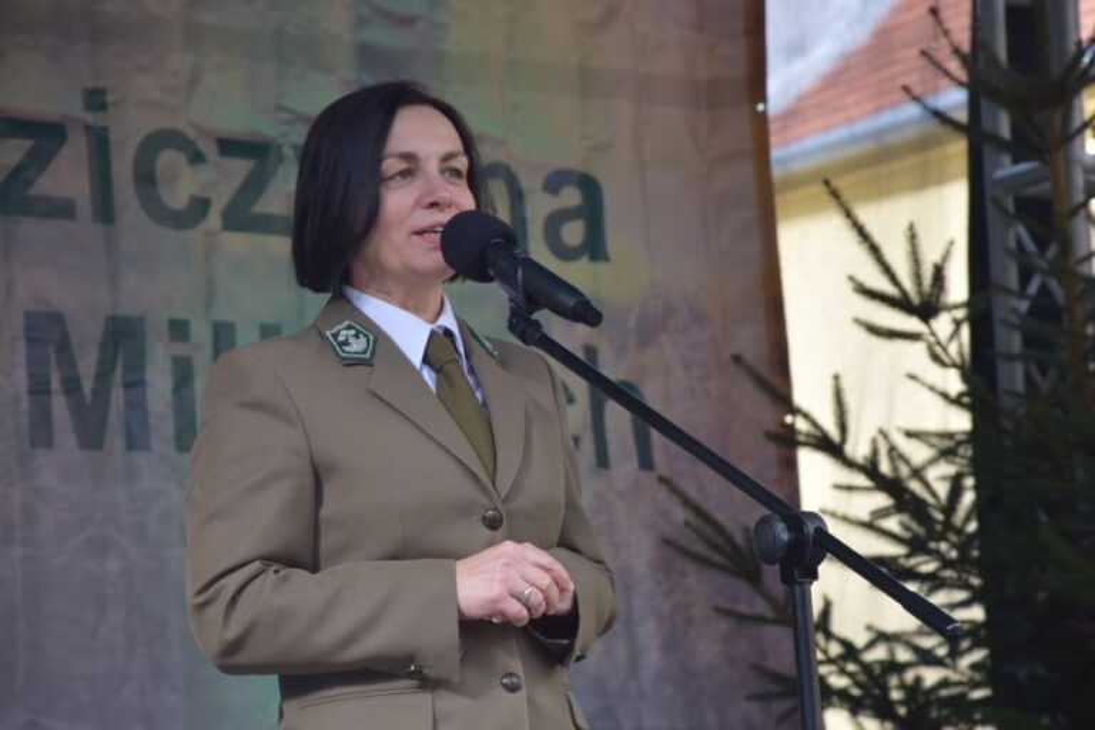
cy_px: 365
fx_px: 4790
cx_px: 548
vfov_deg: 8.7
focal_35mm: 158
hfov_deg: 13.0
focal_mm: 105
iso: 400
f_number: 8
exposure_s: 1/250
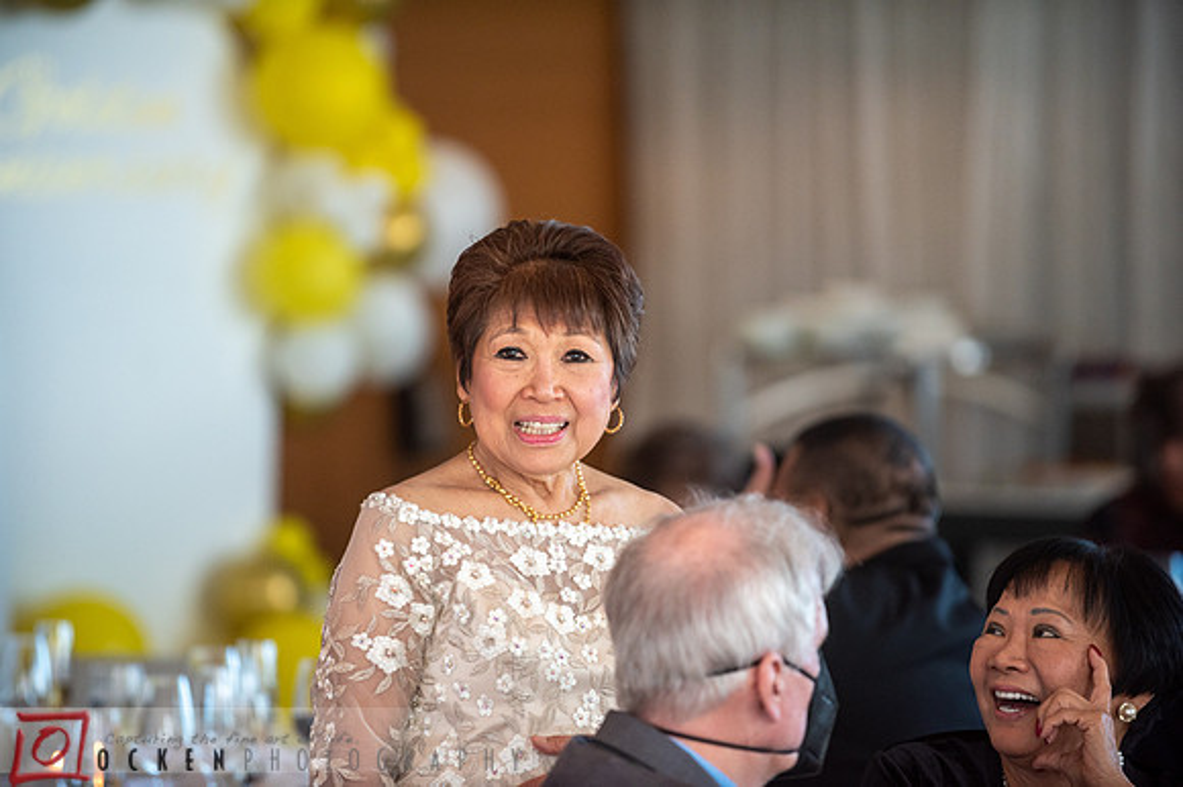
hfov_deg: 10.3
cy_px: 394
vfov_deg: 6.9
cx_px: 592
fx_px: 6575
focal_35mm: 200
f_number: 2.8
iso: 800
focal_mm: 200
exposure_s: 1/640
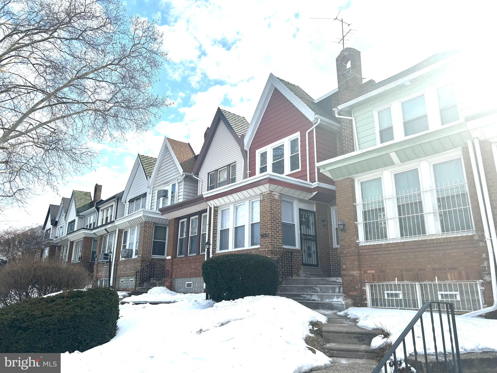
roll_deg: -0.4
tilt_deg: +15.6
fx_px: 373
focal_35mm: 26
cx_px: 248
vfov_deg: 53.1
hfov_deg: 67.3
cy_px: 186
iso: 50
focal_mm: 5.7
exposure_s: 1/6211
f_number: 1.5
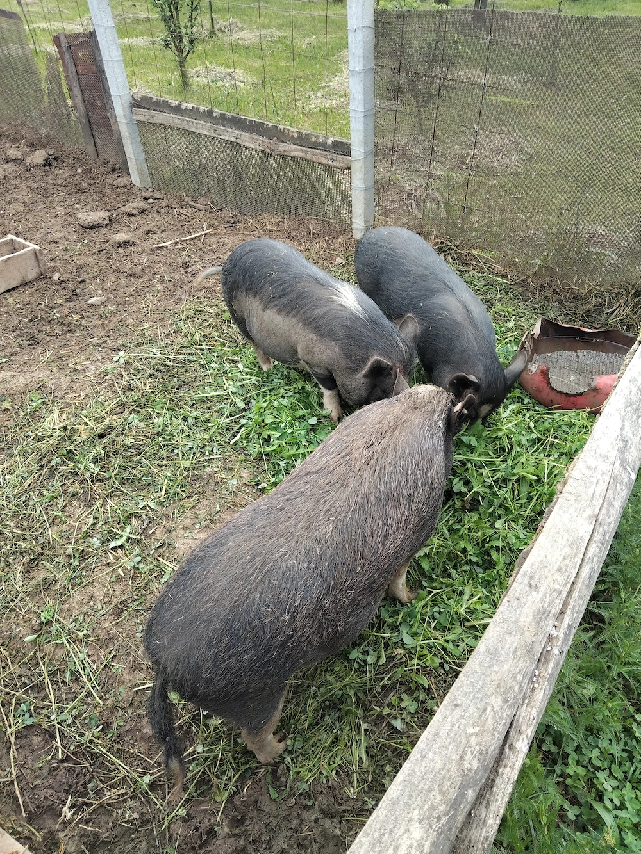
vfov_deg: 69.4
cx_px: 320
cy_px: 427
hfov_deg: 54.9
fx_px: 617
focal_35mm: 25
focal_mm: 4.15
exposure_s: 1/100
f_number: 1.8
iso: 164
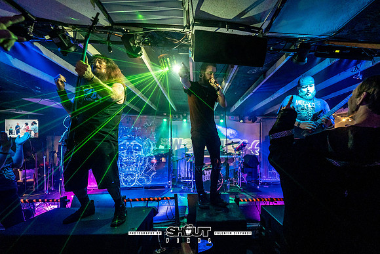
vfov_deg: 73.6
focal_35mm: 16
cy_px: 142
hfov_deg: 96.3
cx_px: 215
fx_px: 169
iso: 3200
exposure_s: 1/100
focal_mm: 14
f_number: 2.8
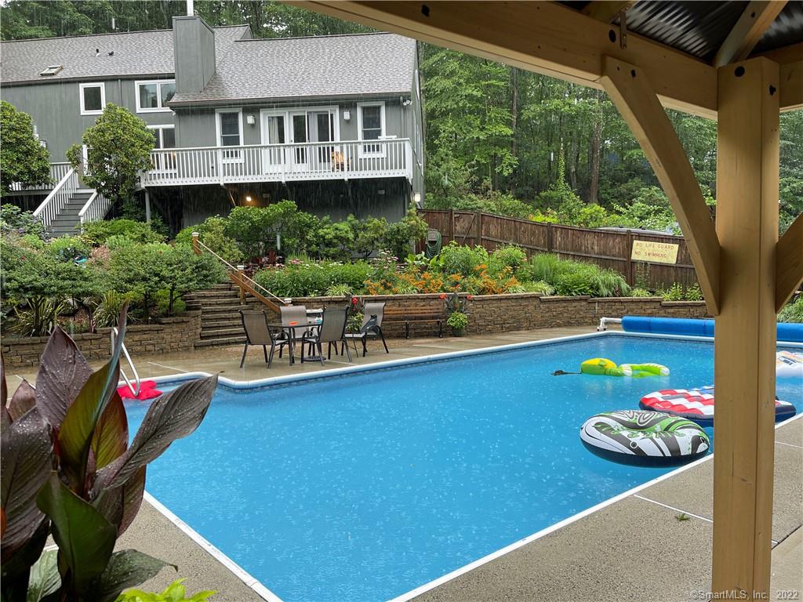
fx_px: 603
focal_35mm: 26
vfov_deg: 53.1
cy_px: 301
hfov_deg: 67.3
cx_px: 402
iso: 32
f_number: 1.6
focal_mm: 5.1
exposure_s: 1/126
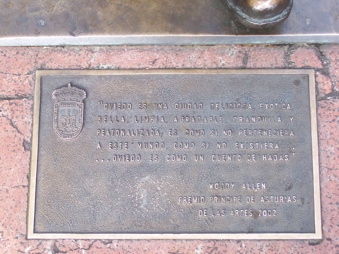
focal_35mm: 71
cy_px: 127
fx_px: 695
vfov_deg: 20.7
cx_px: 170
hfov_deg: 27.4
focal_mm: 10.8
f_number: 4
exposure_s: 1/90
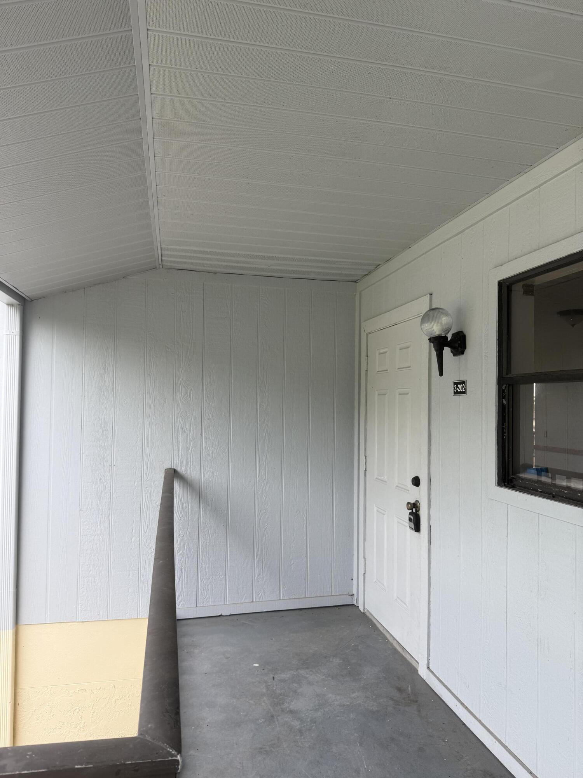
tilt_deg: +0.4
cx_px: 292
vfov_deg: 71.6
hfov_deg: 56.8
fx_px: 539
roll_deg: -1.1
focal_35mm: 24
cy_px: 389
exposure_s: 1/494
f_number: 1.78
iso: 80
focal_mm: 6.76
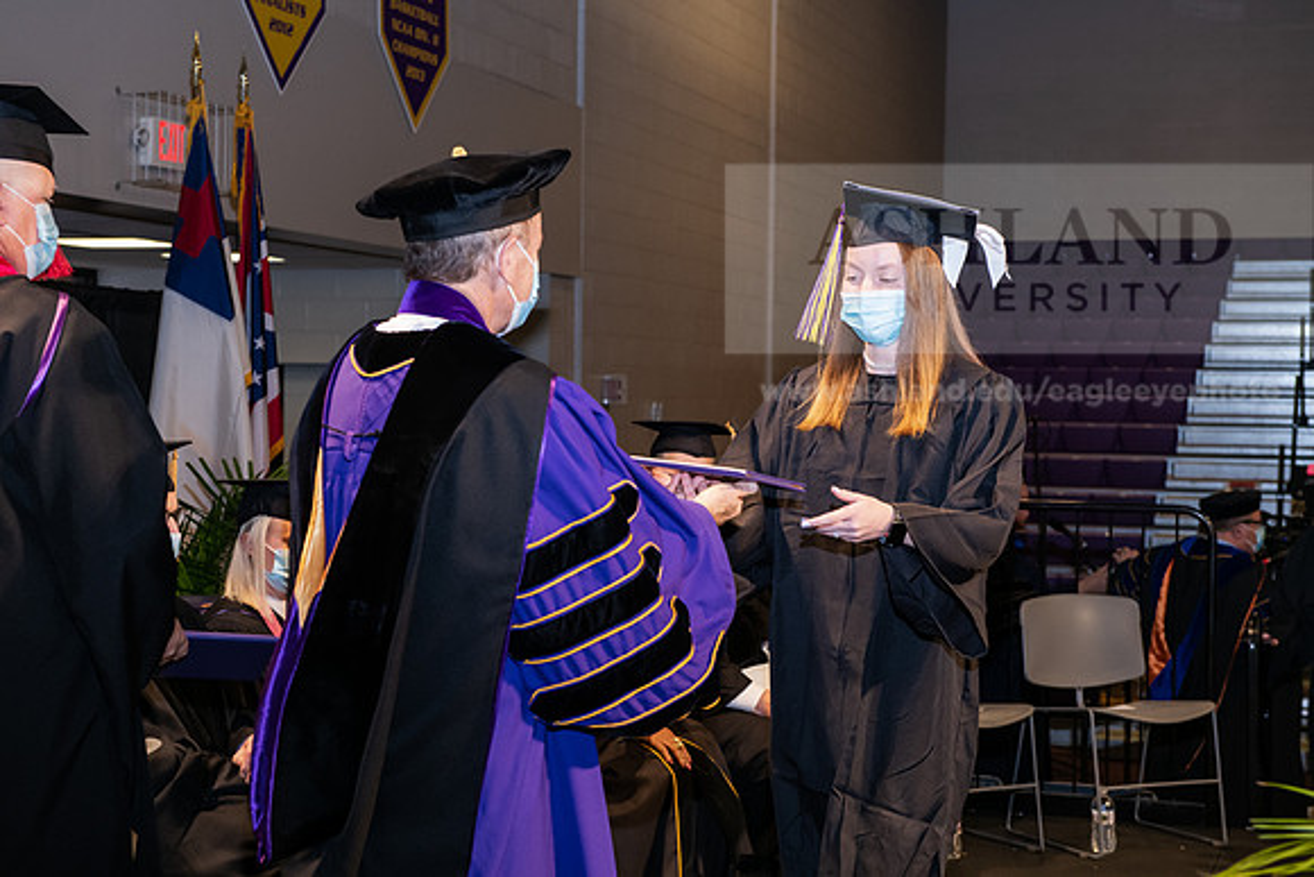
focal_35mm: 62
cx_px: 657
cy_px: 438
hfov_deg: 32.4
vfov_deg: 21.9
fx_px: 2263
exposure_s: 1/200
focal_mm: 62
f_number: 6.3
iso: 1600
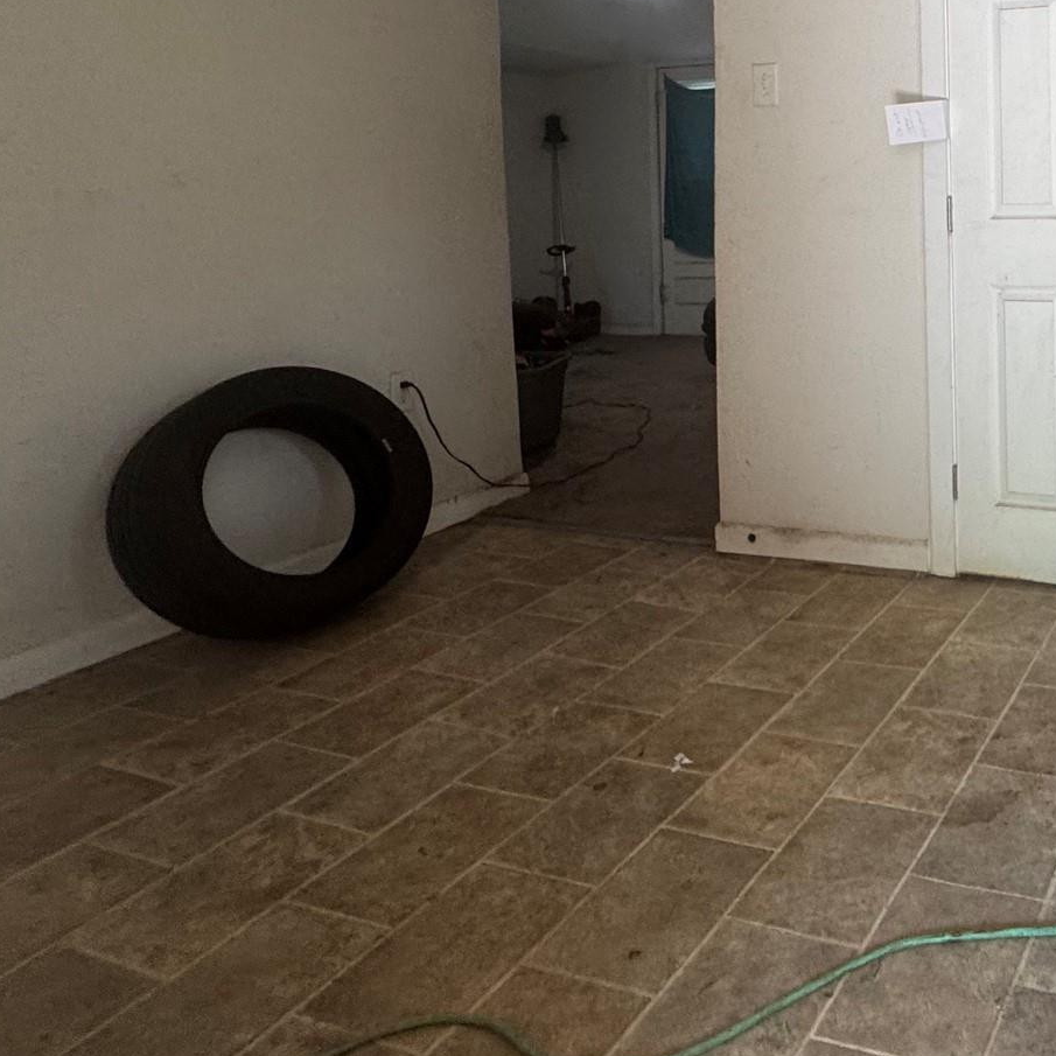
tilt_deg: +0.3
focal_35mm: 28
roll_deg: +2.1
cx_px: 1034
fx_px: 966
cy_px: 211
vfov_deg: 53.5
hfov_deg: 48.2
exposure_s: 1/120
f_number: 2.2
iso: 250
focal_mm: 2.22
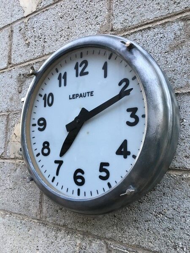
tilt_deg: +7.3
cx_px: 95
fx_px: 212
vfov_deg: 61.7
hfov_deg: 48.2
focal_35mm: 29
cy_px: 126
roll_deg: +0.6
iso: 100
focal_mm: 4.15
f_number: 2.2
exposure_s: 1/33
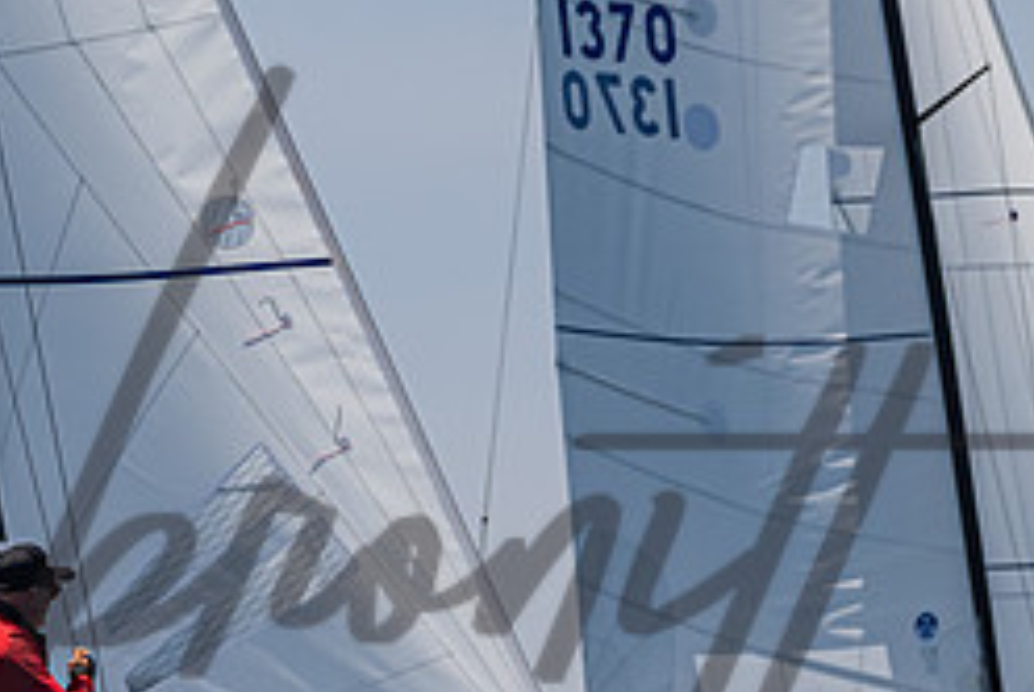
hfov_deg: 2.5
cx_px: 863
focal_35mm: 831
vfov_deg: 1.7
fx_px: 23896
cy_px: 659
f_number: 6.3
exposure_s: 1/3200
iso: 400
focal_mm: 230
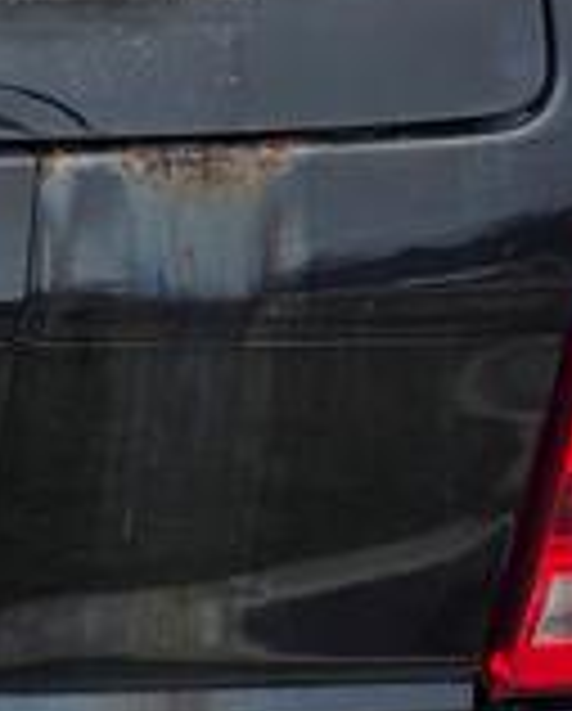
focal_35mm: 136
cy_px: 220
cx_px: -635
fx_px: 2870
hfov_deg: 10.3
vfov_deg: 14.1
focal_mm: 6.25
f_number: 1.7
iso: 25
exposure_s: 1/359
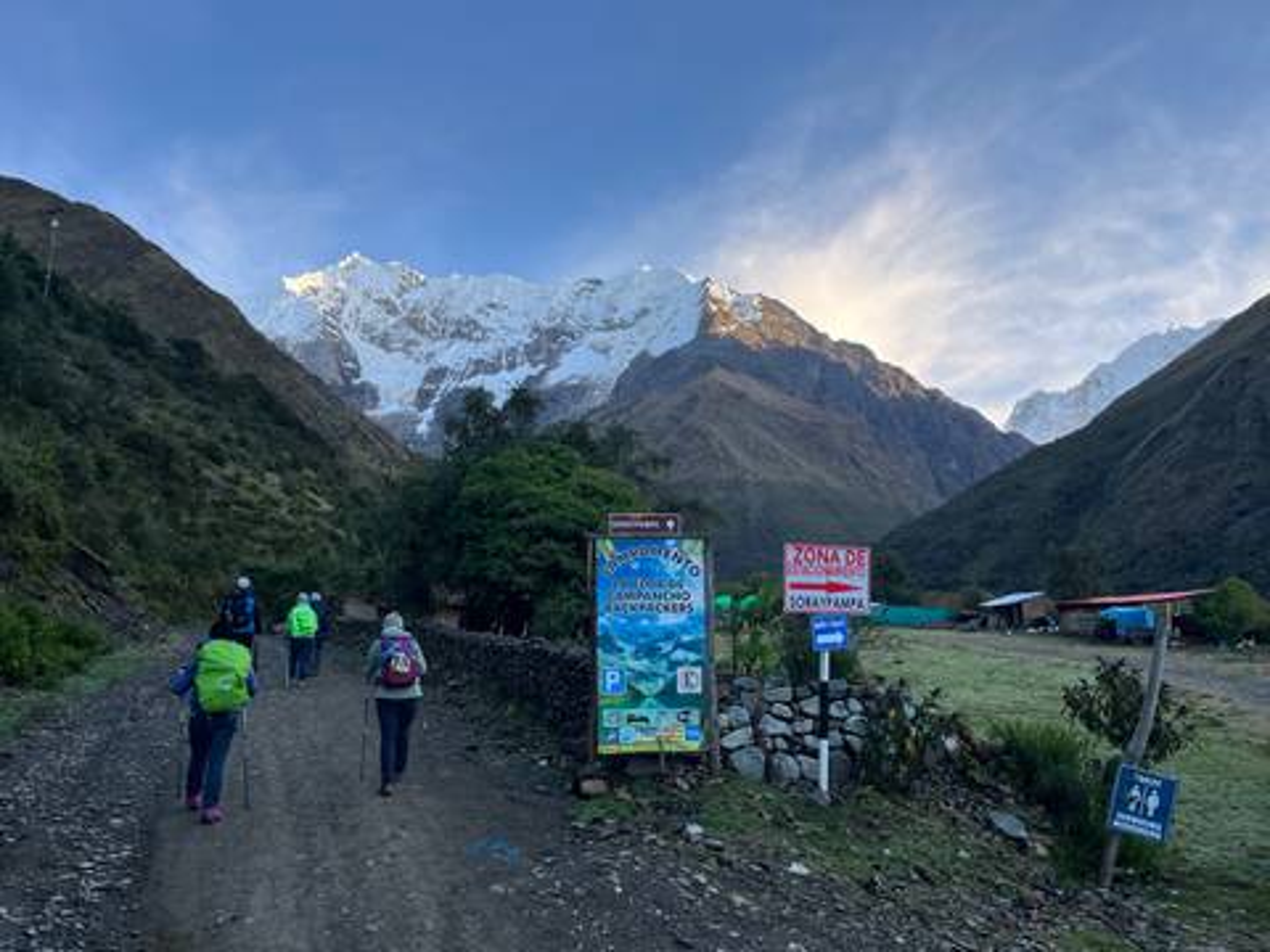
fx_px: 954
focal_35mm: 26
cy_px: 476
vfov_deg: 53.1
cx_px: 635
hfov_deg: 67.3
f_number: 1.6
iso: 50
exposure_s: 1/463
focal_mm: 5.1
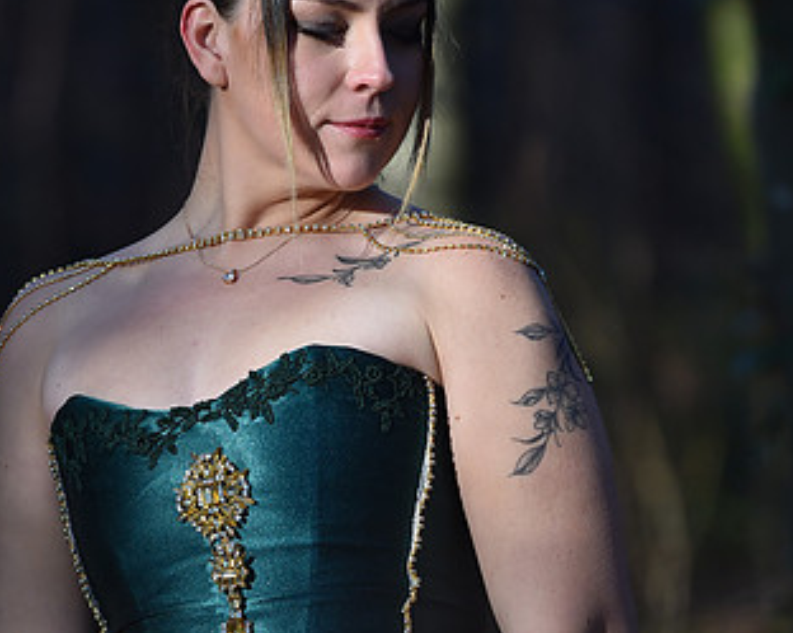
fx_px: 7363
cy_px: 453
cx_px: 417
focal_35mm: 314
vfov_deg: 4.9
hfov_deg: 6.2
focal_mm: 180
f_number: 3.5
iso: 1000
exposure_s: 1/3200
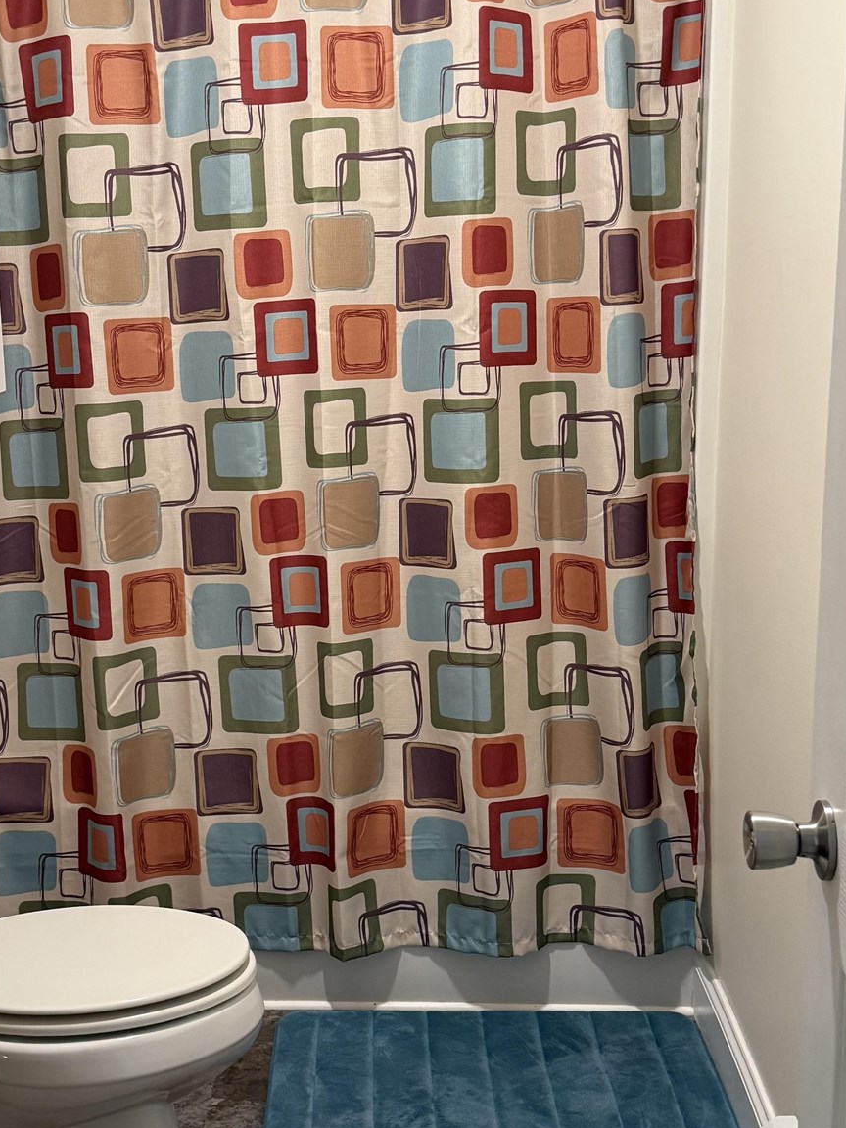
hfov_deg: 30.2
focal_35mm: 48
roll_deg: +0.6
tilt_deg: -12.4
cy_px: 600
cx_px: 338
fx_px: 1564
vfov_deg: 39.6
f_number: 1.78
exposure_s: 1/60
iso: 200
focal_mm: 6.76
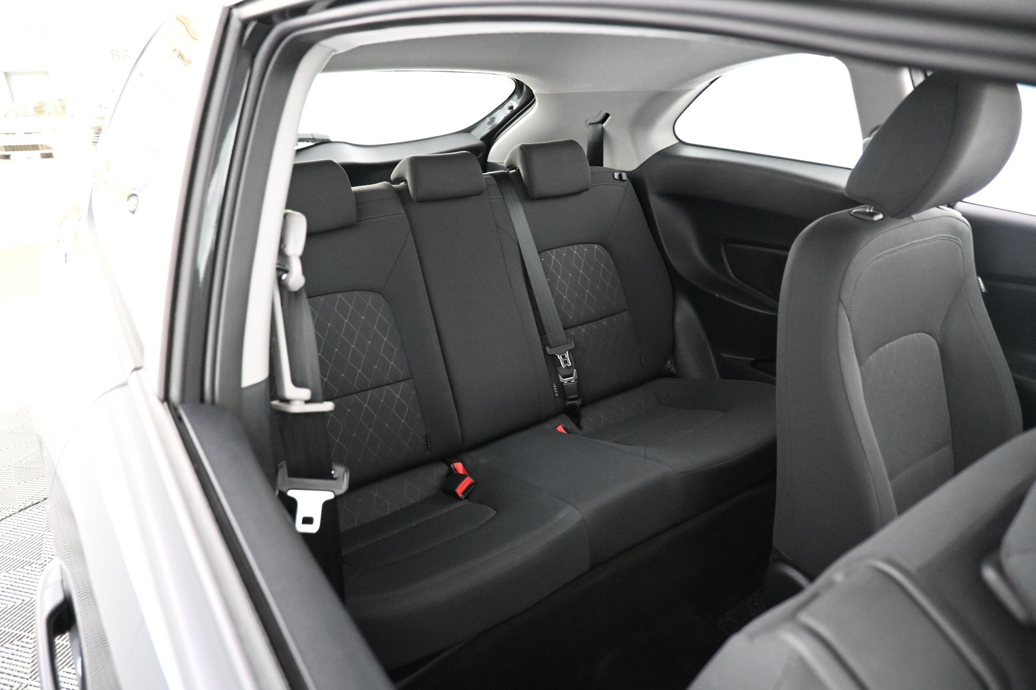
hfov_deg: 73.7
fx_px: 691
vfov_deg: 53.1
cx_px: 518
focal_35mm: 24
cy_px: 345
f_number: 3.5
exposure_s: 1/20
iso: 4000
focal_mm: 16
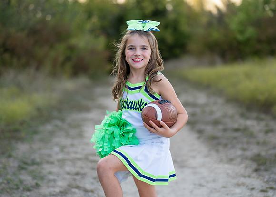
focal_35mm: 60
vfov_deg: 23.5
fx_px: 473
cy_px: 97
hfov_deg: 32.5
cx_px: 143
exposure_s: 1/1000
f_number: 1.2
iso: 100
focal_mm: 50
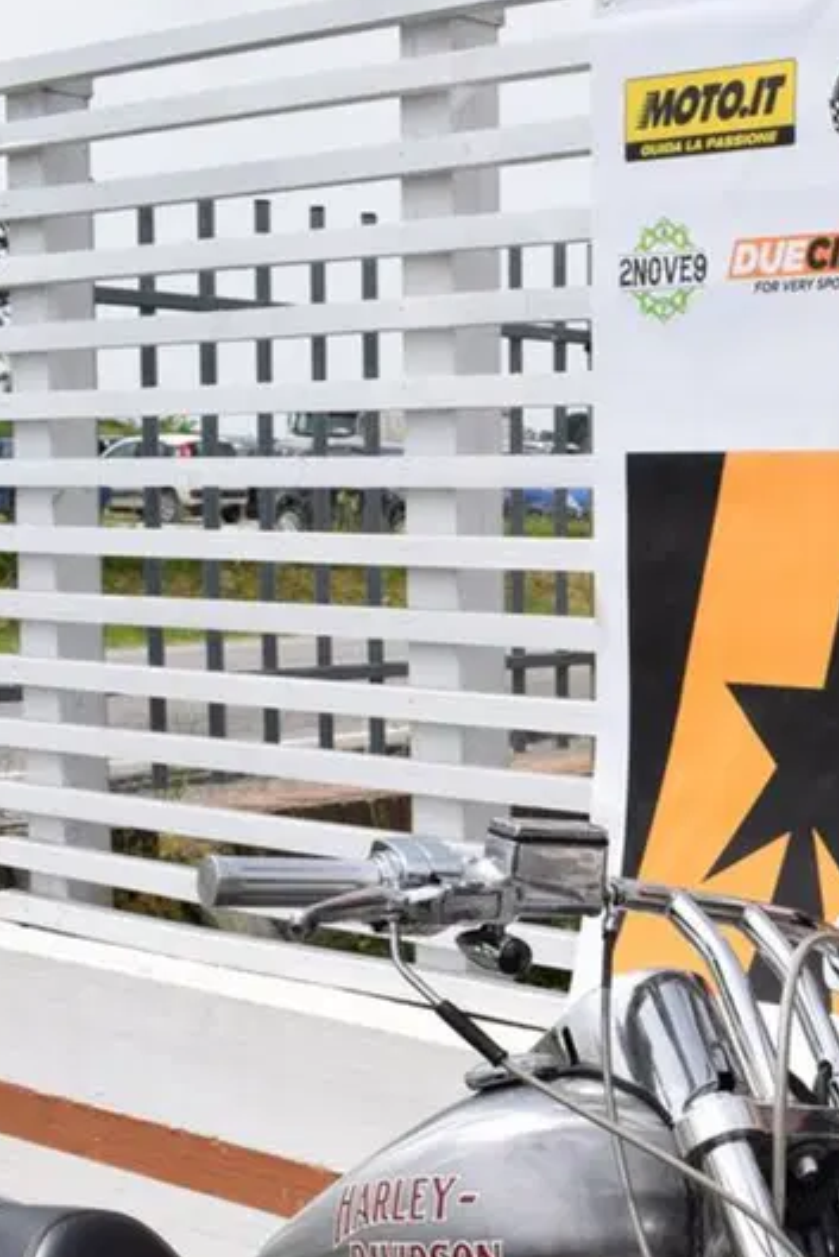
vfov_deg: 29.4
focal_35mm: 68
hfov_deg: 18.5
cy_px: 846
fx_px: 2375
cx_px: 1122
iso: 200
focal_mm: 20
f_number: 10
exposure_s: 1/400
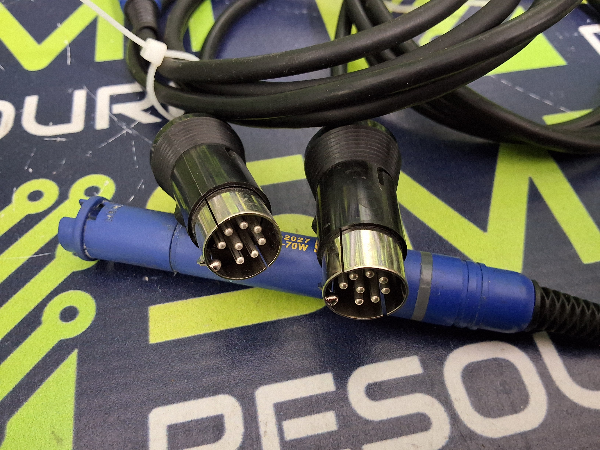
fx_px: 485
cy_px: 225
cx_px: 300
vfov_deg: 49.7
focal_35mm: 28
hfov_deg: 63.4
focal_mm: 2.91
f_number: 1.9
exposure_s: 1/17
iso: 500
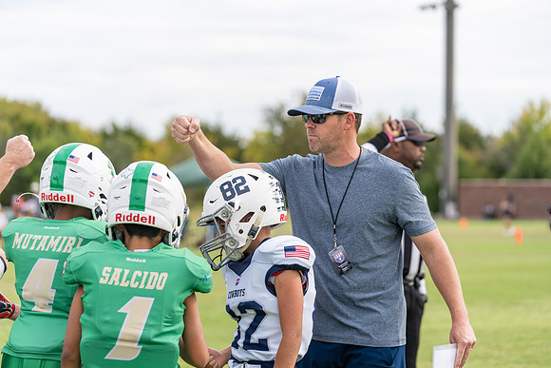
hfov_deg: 18.1
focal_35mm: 113
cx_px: 276
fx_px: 1730
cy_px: 184
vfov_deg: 12.1
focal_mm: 113
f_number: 3.5
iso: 250
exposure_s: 1/1250
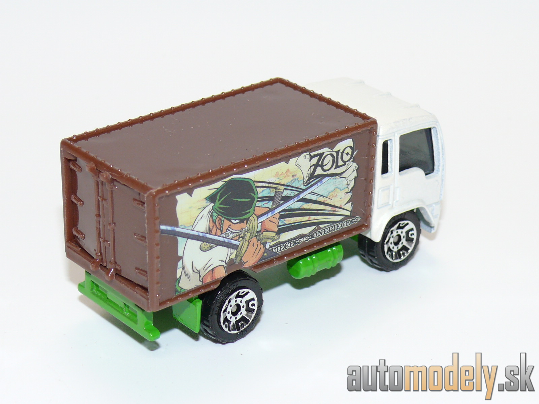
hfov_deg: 21.1
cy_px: 202
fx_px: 1448
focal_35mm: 93
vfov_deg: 15.9
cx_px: 270
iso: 100
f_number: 4
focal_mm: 12.8
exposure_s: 1/30
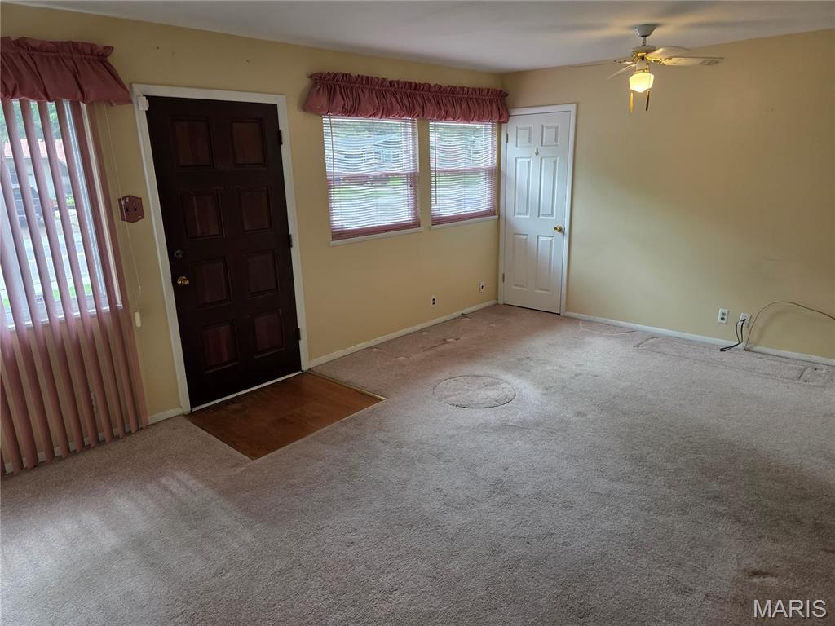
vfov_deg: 58.9
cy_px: 313
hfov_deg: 73.9
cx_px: 418
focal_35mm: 23
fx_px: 555
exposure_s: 1/180
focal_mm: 6.3
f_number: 1.7
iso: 125
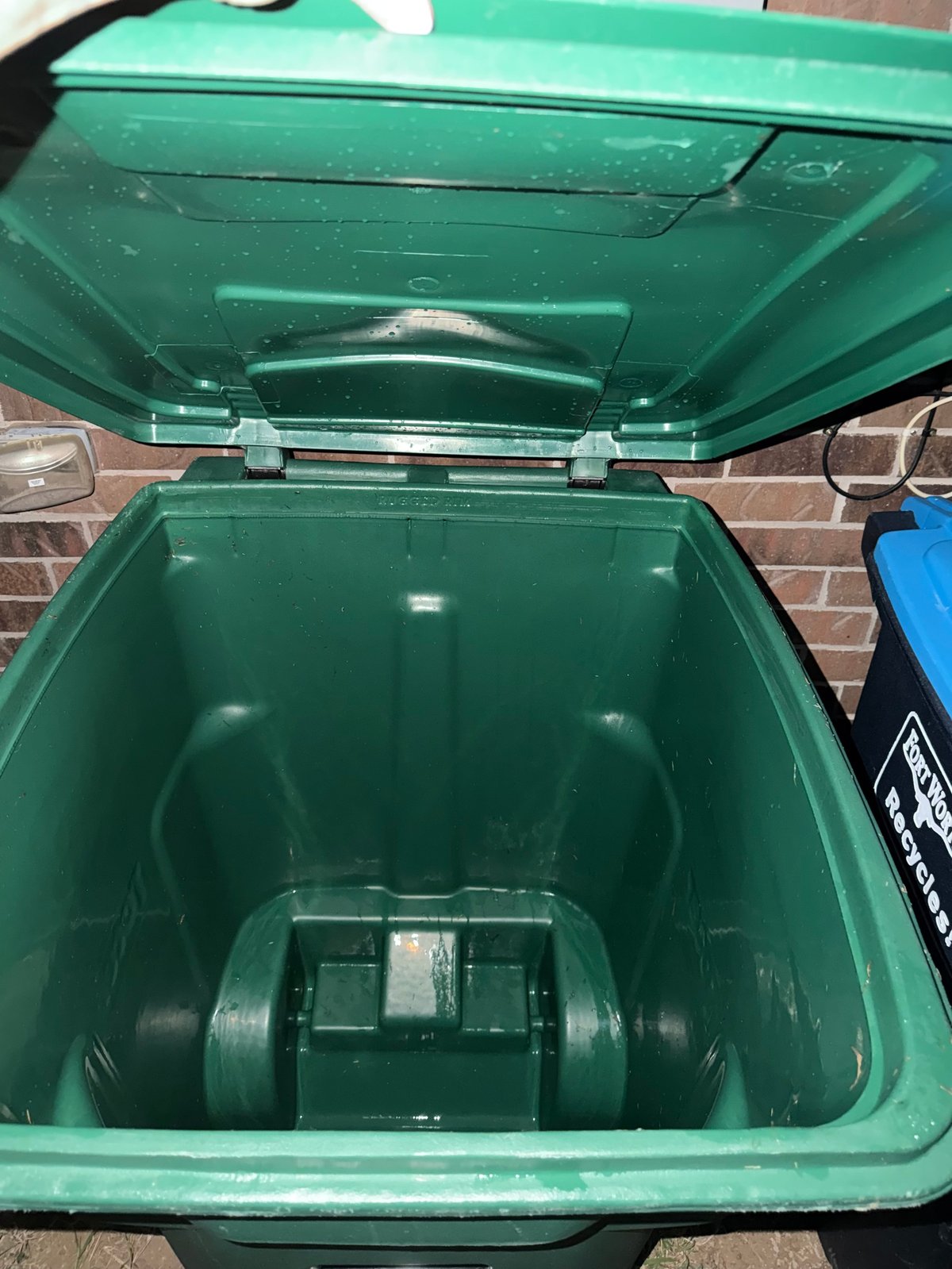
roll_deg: -0.3
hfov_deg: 56.8
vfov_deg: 71.6
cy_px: 634
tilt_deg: -35.4
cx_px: 476
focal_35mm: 24
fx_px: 880
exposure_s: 1/4
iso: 250
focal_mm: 6.76
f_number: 1.78
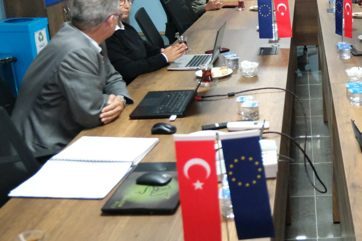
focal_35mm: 55
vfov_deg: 24.3
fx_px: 553
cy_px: 55
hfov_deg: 34.0
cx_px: 333
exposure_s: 1/500
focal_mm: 19.4
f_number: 2.8
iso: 10000
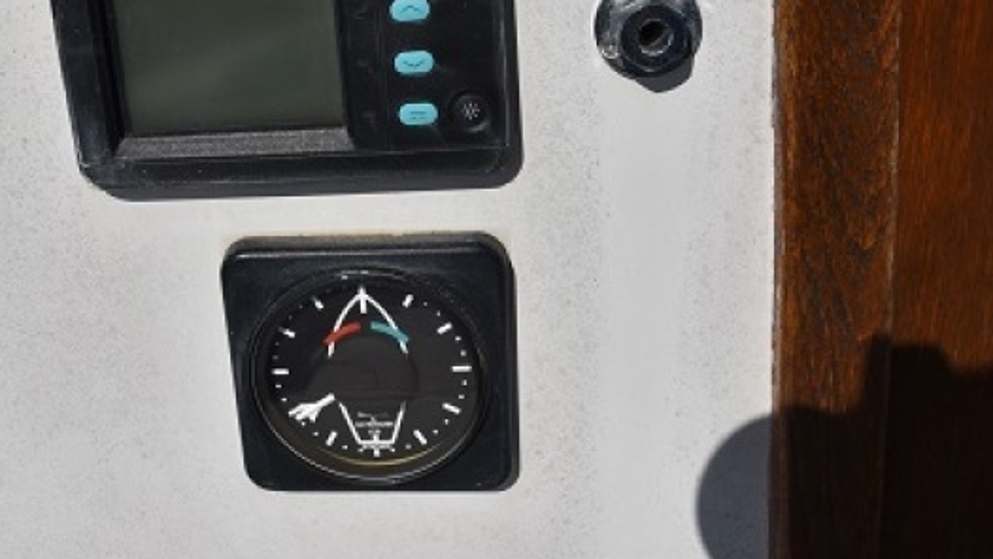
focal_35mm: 43
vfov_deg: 27.2
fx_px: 1132
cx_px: 345
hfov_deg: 46.7
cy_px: 121
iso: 200
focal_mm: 24
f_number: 13
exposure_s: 1/640
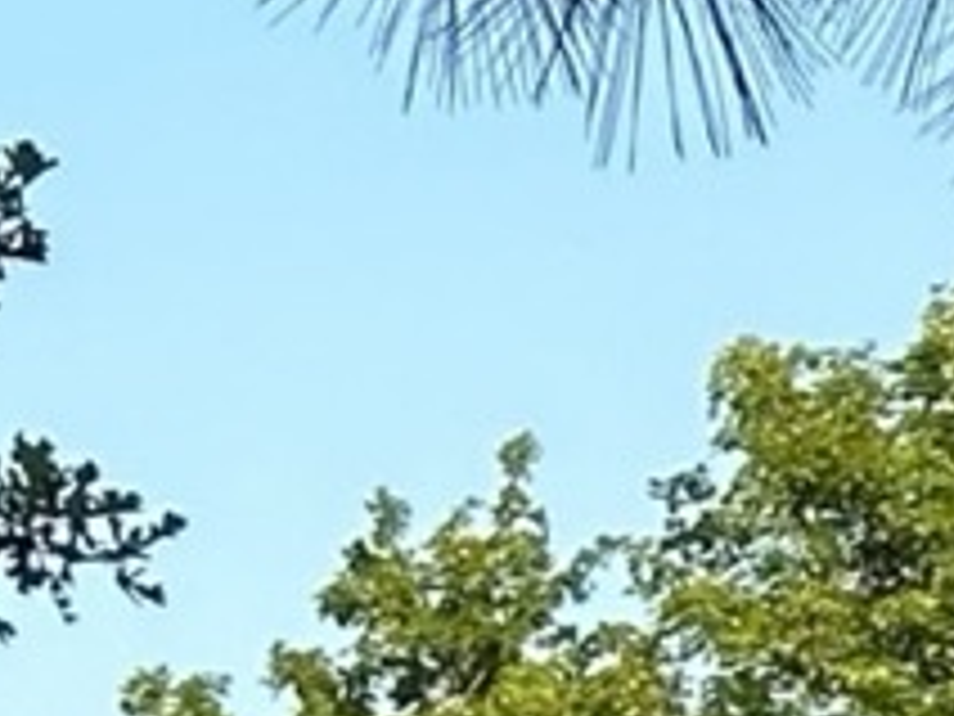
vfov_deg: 4.0
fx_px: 10004
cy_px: 2247
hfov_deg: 5.2
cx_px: 2776
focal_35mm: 363
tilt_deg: -2.9
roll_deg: -0.5
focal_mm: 6.86
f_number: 1.78
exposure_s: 1/1517
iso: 64
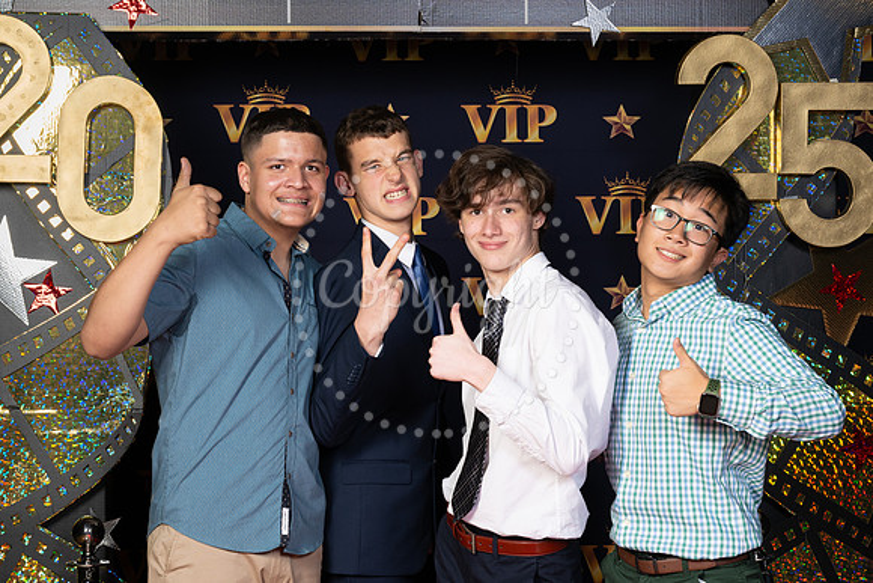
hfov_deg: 26.0
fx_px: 1892
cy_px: 343
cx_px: 437
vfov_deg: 17.5
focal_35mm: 78
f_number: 8
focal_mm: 59
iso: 320
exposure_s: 1/100
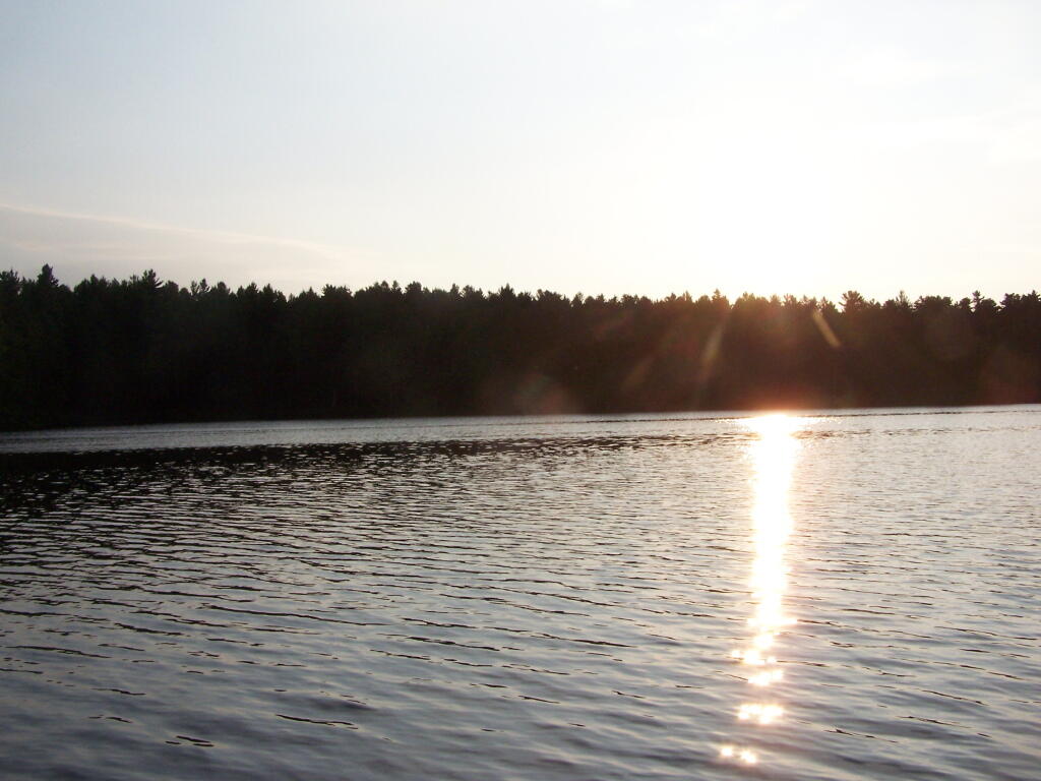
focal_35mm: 38
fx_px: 1143
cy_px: 390
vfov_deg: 37.7
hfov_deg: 49.0
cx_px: 520
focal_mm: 6.3
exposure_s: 1/1600
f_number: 5.6
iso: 200
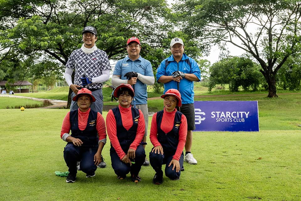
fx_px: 259
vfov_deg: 42.3
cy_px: 100
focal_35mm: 31
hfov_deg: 60.3
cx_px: 150
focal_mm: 31
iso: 900
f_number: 5.6
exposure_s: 1/400
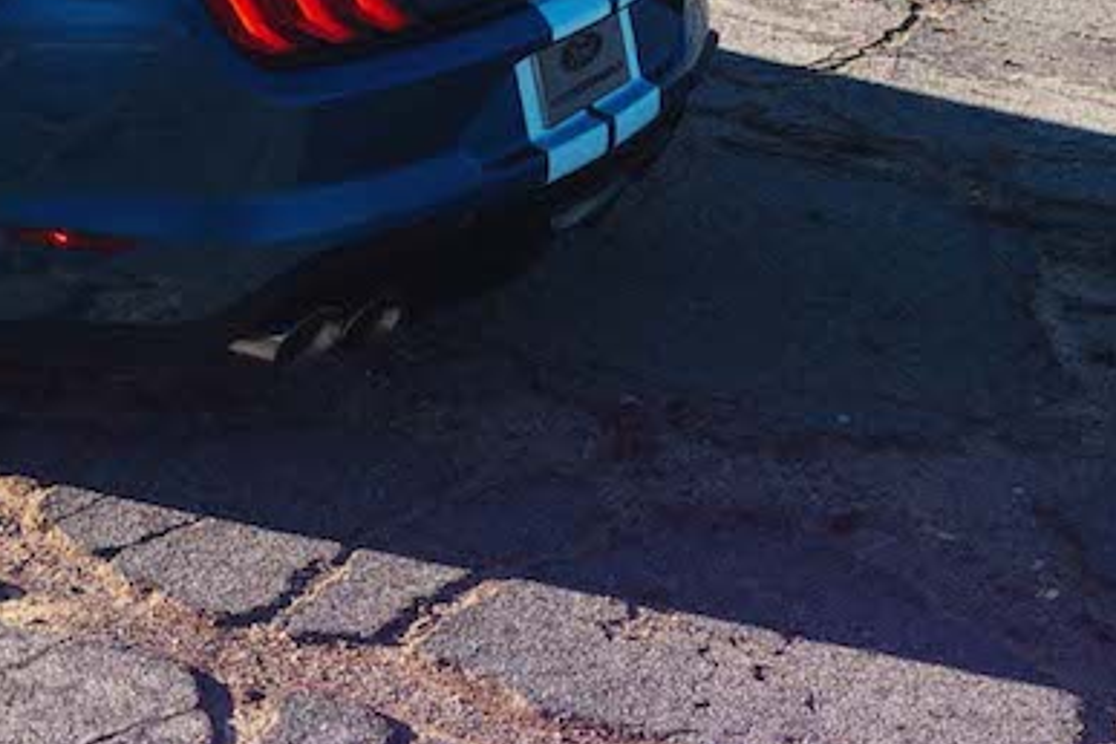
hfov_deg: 15.8
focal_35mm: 121
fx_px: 3751
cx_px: -459
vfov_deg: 11.0
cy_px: -275
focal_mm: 36
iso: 100
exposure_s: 1/125
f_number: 5.6
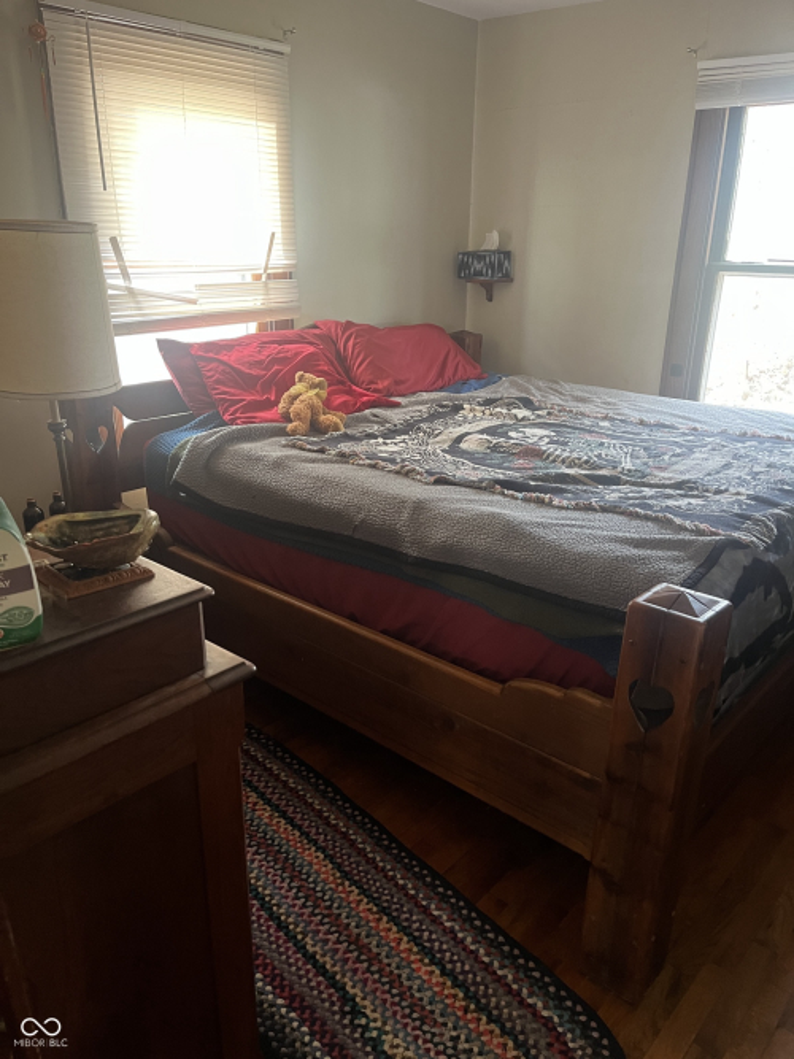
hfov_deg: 53.0
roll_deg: +1.4
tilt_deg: -21.5
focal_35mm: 26
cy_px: 530
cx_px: 397
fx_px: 795
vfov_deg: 67.3
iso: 320
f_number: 1.6
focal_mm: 5.1
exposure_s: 1/60
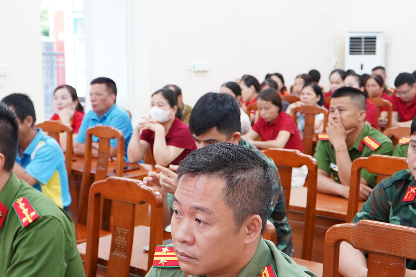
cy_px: 144
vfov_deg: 25.1
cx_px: 190
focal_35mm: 54
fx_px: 624
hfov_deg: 36.8
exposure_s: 1/40
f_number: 4
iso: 1000
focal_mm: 24
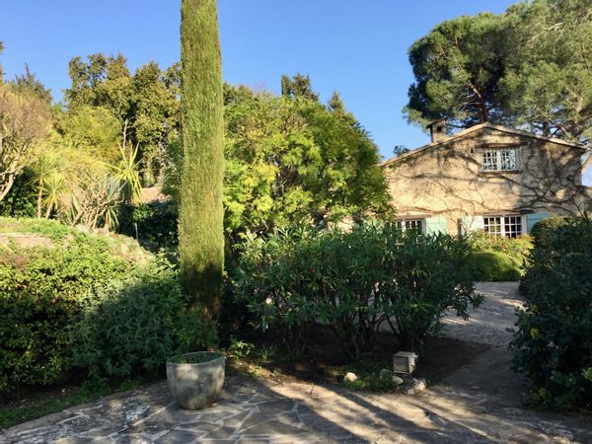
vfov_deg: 45.4
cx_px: 296
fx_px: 530
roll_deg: +0.6
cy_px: 222
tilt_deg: +0.2
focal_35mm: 31
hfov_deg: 58.4
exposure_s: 1/522
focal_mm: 3.3
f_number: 2.4
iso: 25
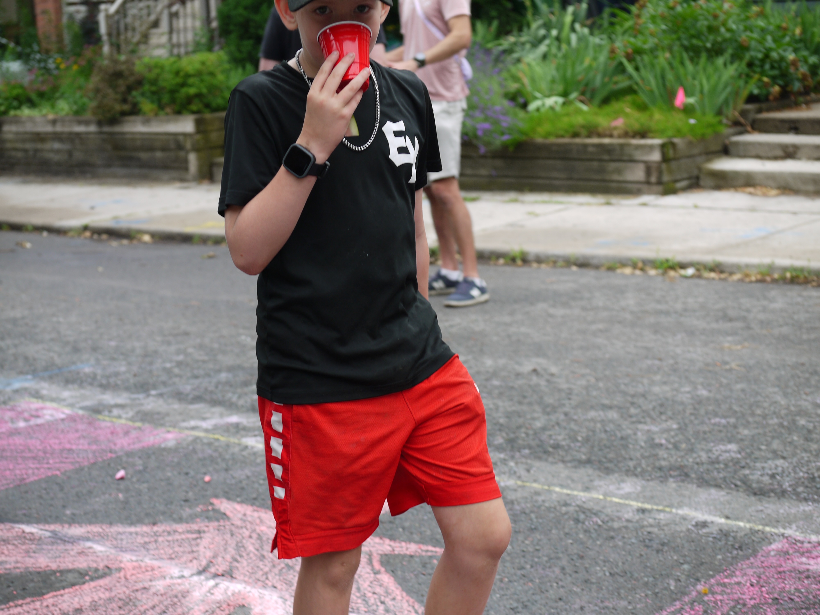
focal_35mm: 70
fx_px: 1658
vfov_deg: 21.0
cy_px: 308
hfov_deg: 27.8
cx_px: 410
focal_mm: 35
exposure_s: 1/250
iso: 100
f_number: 3.5
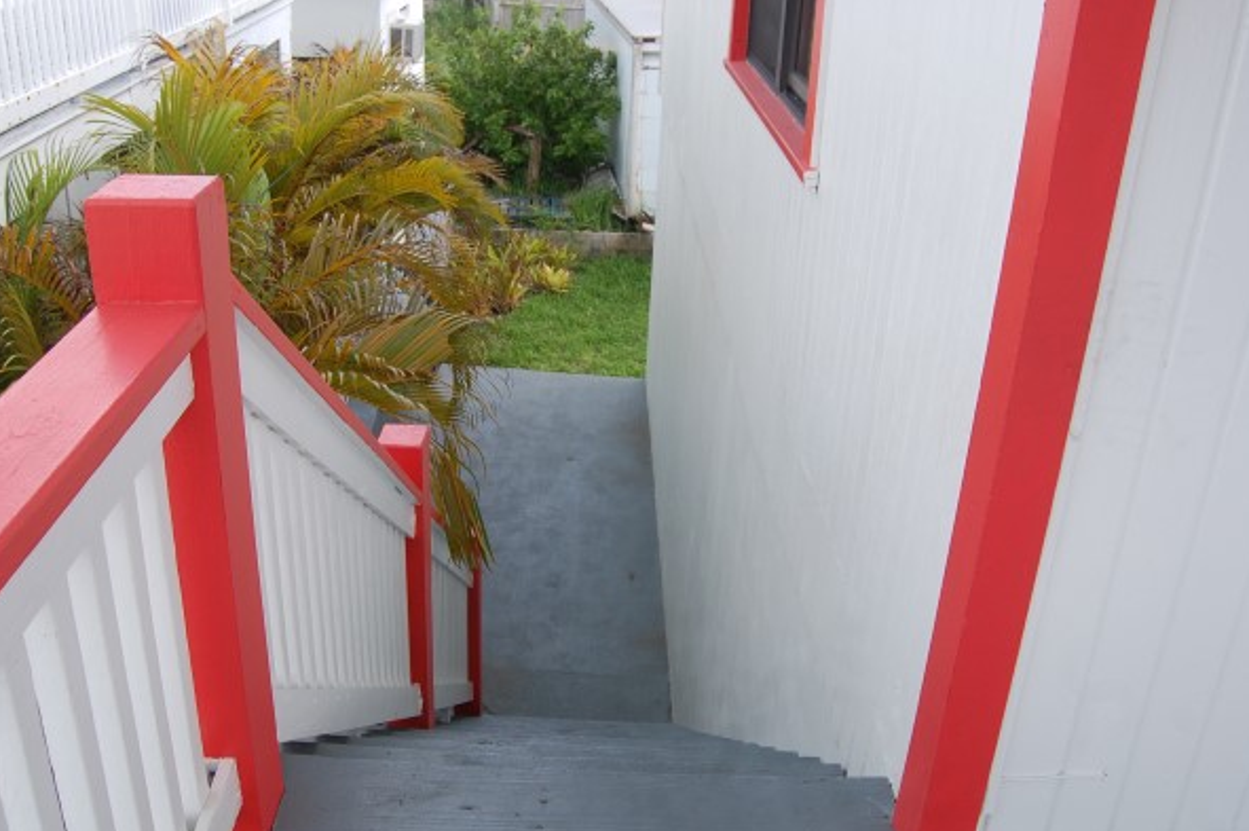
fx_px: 1144
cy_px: 402
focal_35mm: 33
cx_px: 552
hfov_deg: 57.1
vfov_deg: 39.9
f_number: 7.1
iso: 200
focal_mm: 18
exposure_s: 1/200
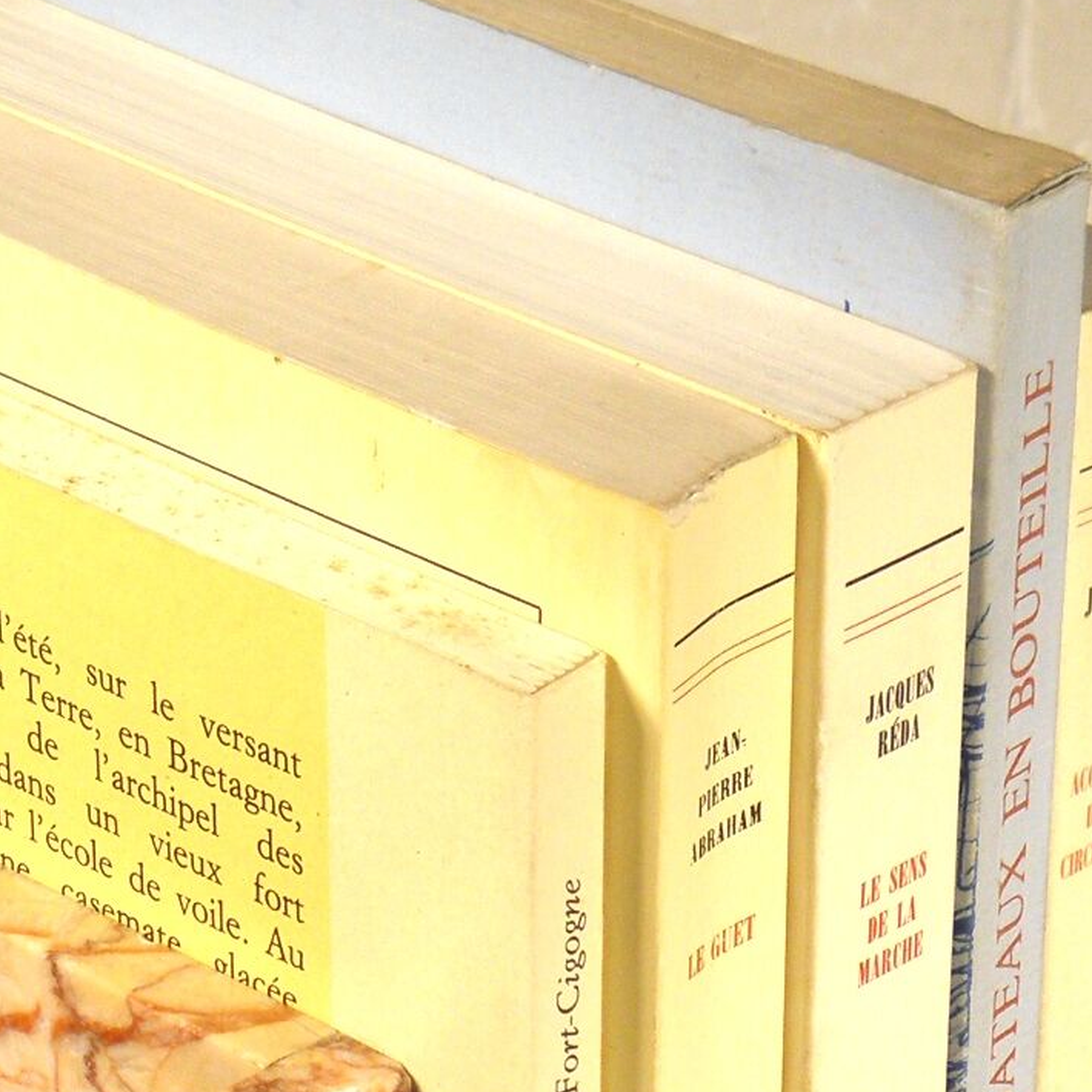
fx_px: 6710
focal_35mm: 188
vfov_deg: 9.2
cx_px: 464
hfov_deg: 9.3
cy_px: 1107
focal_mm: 10.6
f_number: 4.1
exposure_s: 1/100
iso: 100
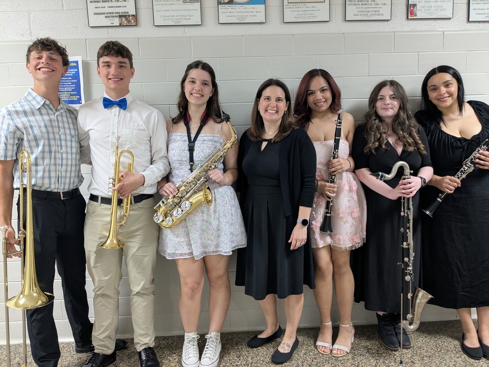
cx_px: 244
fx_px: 381
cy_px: 184
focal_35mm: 27
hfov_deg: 65.3
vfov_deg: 51.4
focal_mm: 4.38
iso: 178
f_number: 1.73
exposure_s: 1/24
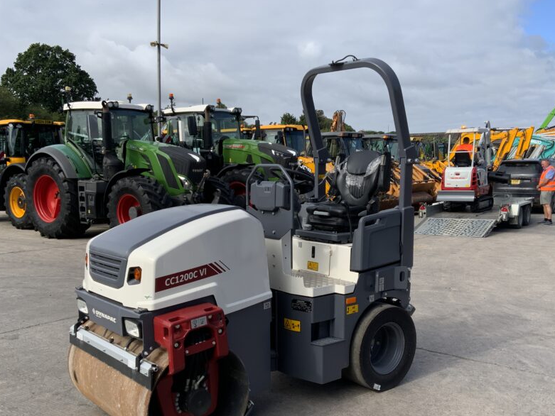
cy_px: 257
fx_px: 609
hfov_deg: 49.0
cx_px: 291
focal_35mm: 38
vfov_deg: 37.5
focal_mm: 3
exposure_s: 1/1675
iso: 16
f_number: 1.8
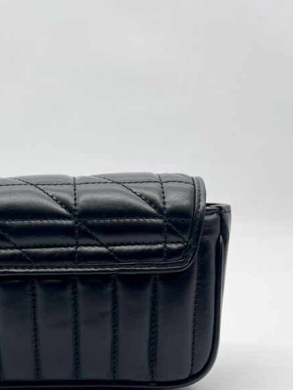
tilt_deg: -12.1
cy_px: 283
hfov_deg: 30.3
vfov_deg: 40.3
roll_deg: +0.6
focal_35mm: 46
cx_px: 36
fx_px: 519
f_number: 1.5
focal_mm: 5.7
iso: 32
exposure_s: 1/114
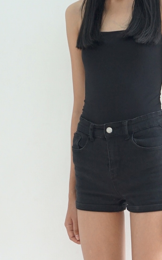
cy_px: 196
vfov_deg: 19.7
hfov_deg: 12.4
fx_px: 742
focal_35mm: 105
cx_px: 124
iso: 800
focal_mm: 35
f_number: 4
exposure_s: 1/160
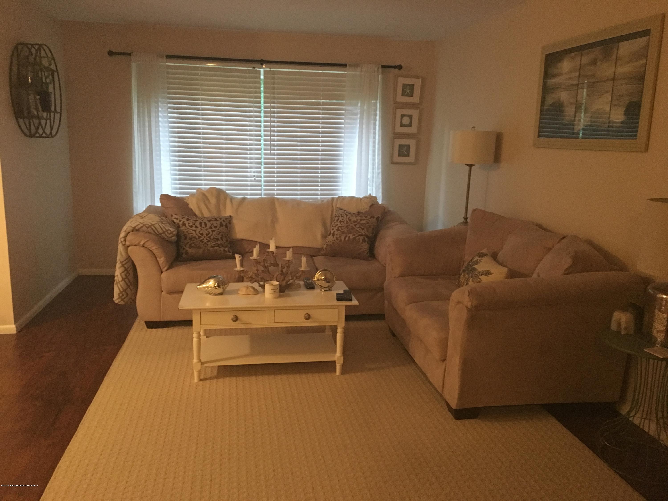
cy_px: 250
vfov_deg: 48.2
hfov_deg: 61.7
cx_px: 334
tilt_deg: -12.0
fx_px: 560
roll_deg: -0.9
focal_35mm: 29
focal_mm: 4.15
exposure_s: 1/15
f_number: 2.2
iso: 250
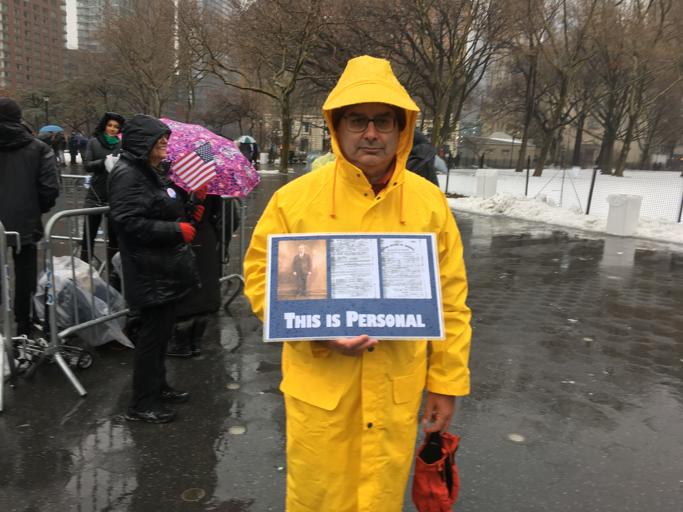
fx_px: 572
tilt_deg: -14.2
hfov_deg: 61.7
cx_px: 342
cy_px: 256
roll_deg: -5.5
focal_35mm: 29
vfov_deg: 48.2
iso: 25
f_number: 2.2
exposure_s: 1/60
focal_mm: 4.15
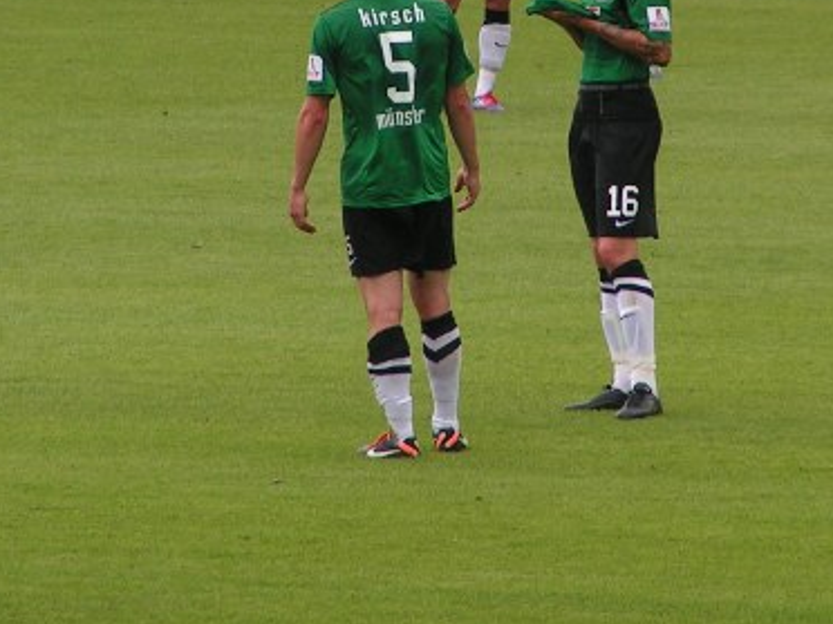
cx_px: 439
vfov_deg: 2.0
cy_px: -7
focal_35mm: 731
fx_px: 17591
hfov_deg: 2.7
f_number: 3.5
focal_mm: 52
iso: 50
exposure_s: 1/400
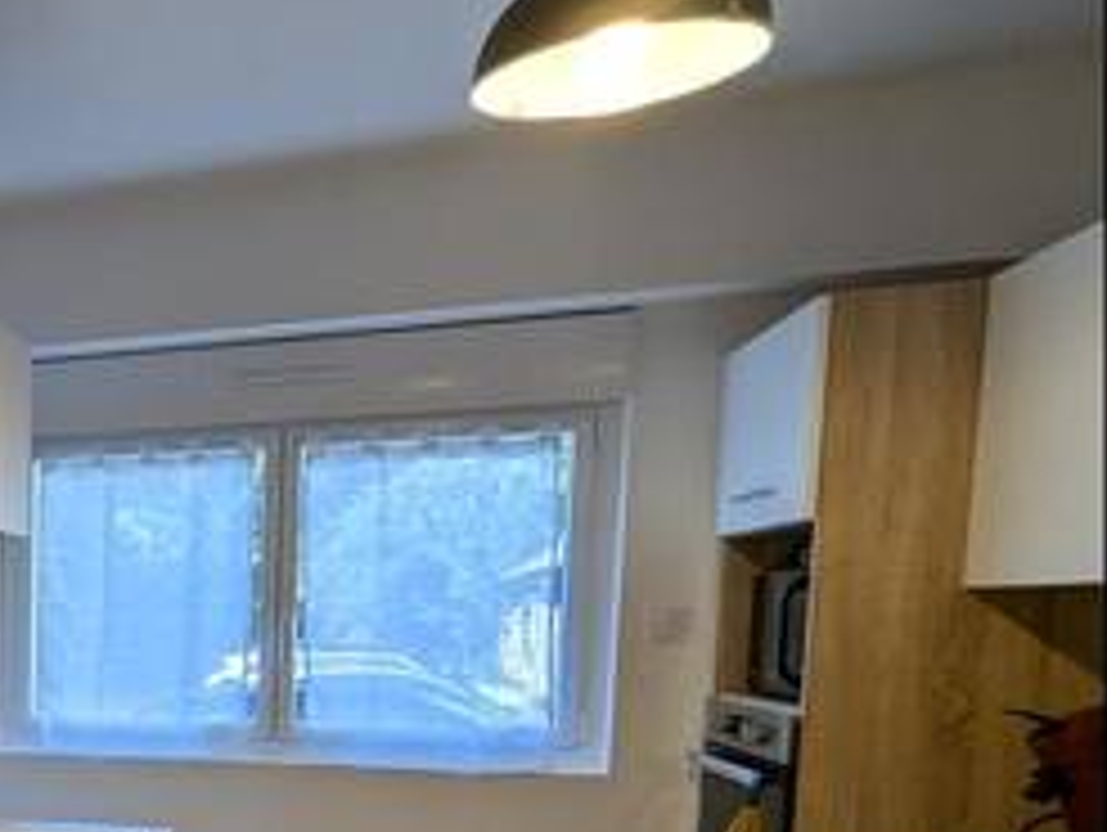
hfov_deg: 36.3
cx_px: -238
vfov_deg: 34.8
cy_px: 751
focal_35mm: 39
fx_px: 1248
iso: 57
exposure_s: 1/101
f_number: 2.2
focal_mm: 2.35
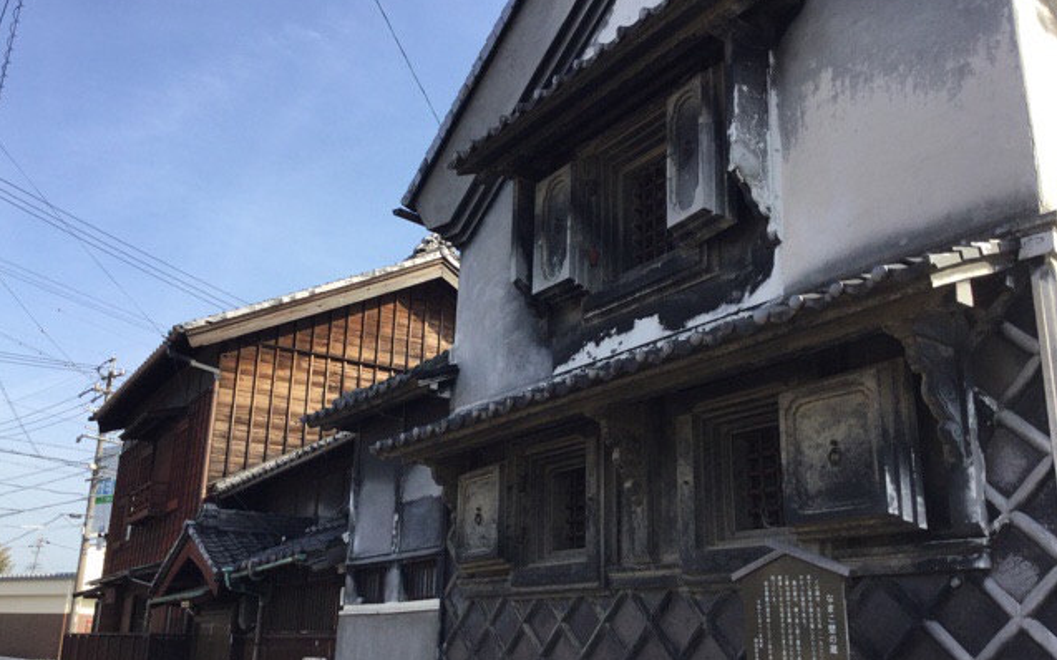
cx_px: 528
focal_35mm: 33
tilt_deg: +15.9
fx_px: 951
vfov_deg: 38.2
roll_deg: -4.1
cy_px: 375
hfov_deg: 58.1
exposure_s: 1/679
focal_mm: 3.3
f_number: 2.4
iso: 25
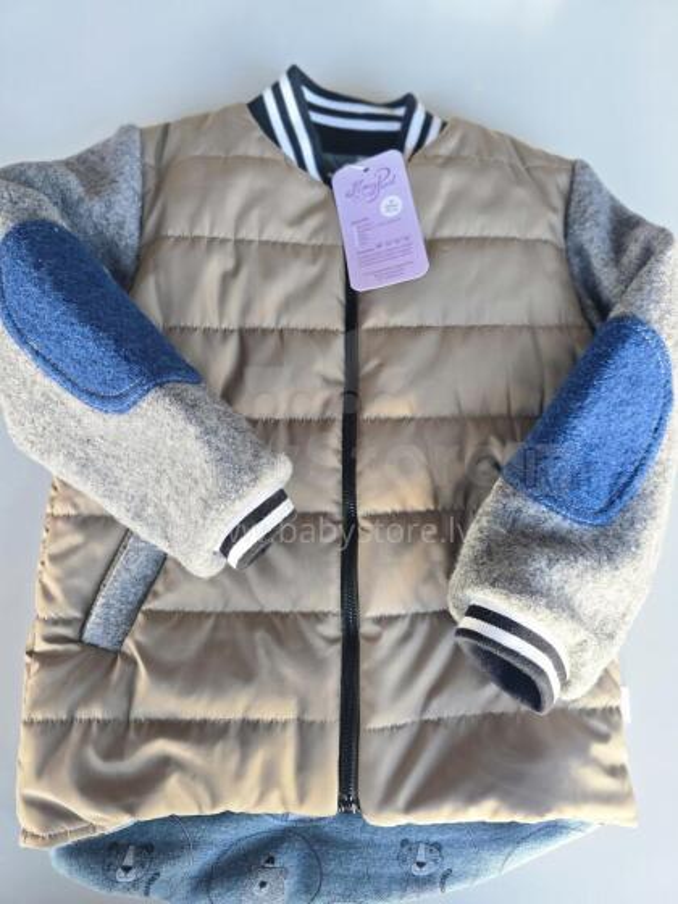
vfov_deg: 73.9
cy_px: 452
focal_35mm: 23
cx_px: 339
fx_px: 601
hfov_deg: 58.9
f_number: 1.7
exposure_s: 1/100
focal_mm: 6.3
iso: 160
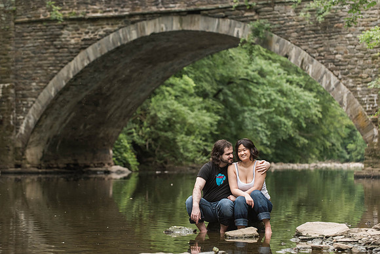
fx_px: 1182
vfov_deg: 12.2
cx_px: 190
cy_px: 125
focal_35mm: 112
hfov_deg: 18.3
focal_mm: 110
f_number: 4
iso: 1600
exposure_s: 1/250
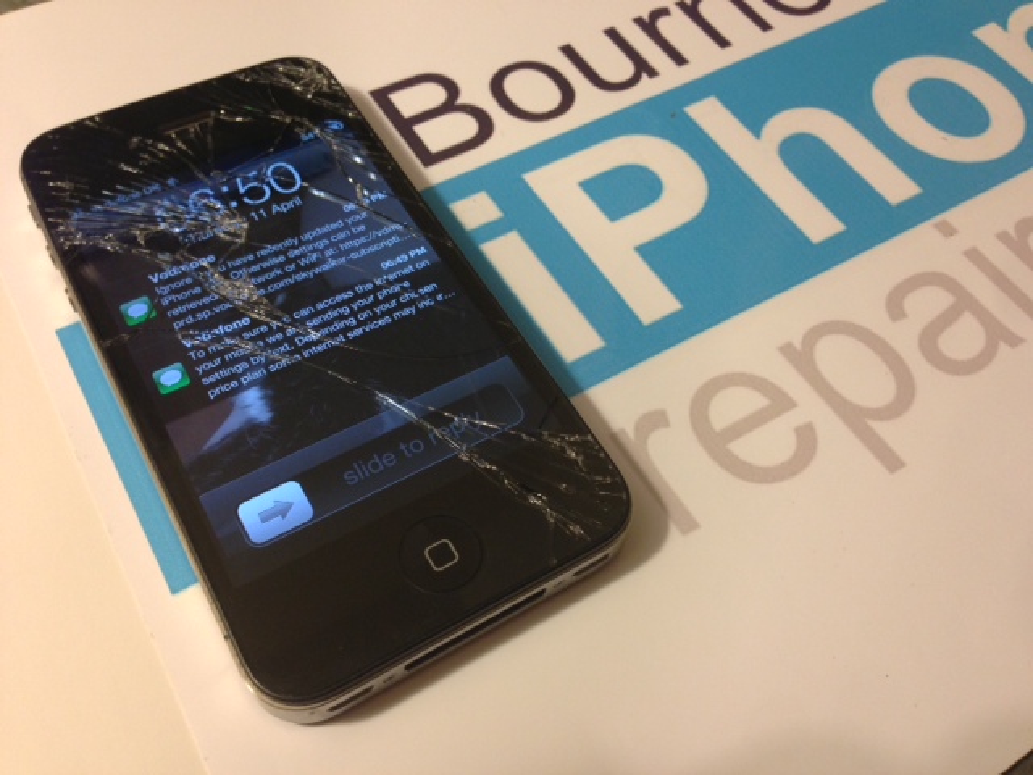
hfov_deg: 55.4
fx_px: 985
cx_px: 516
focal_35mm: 33
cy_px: 388
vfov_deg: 42.9
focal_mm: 4.13
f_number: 2.4
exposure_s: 1/20
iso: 160
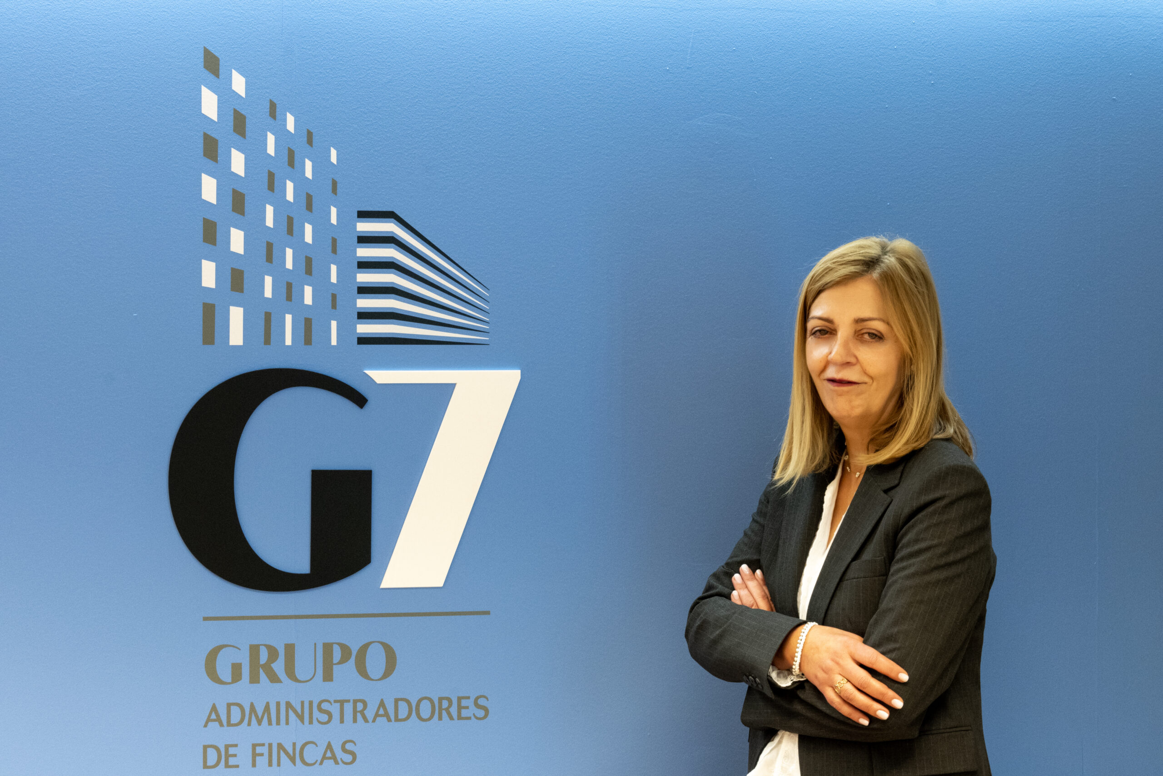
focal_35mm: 96
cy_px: 388
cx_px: 582
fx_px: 3101
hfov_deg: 21.2
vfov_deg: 14.3
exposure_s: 1/20
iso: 1600
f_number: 13
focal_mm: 64
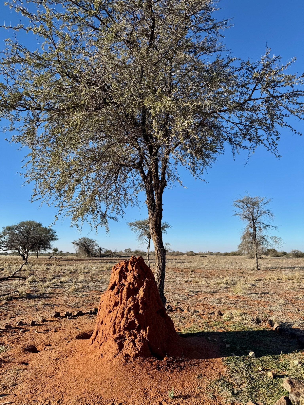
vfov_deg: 71.6
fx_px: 281
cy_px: 202
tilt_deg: +9.6
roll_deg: -0.5
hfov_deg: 56.8
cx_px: 152
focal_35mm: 24
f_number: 1.78
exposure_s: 1/2710
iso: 80
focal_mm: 6.76
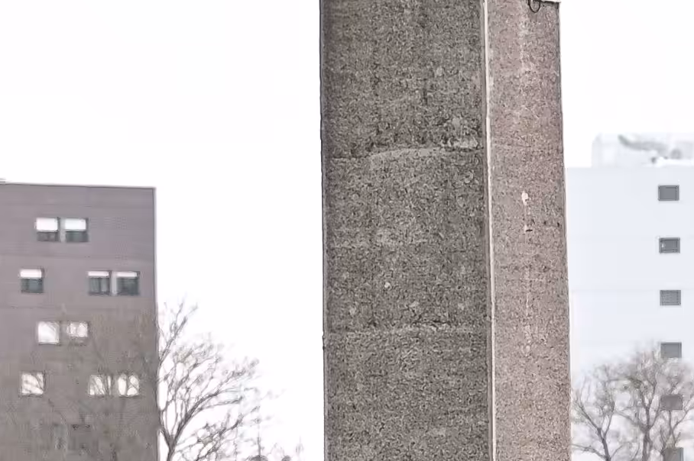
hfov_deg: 3.6
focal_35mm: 566
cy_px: 263
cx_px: 384
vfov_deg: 2.4
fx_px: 10903
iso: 400
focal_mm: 85
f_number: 2
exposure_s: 1/2000
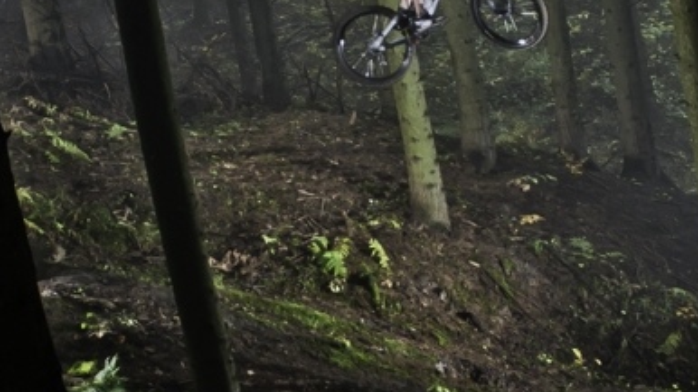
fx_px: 1851
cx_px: 333
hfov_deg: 21.4
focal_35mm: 100
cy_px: 148
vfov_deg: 12.1
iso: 500
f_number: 2.8
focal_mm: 24
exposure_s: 1/200
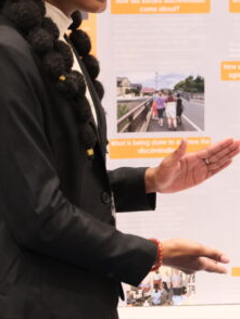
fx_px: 1182
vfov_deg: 15.3
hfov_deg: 11.6
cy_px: 82
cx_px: 93
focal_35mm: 128
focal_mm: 34.3
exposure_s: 1/40
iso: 3200
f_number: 3.6
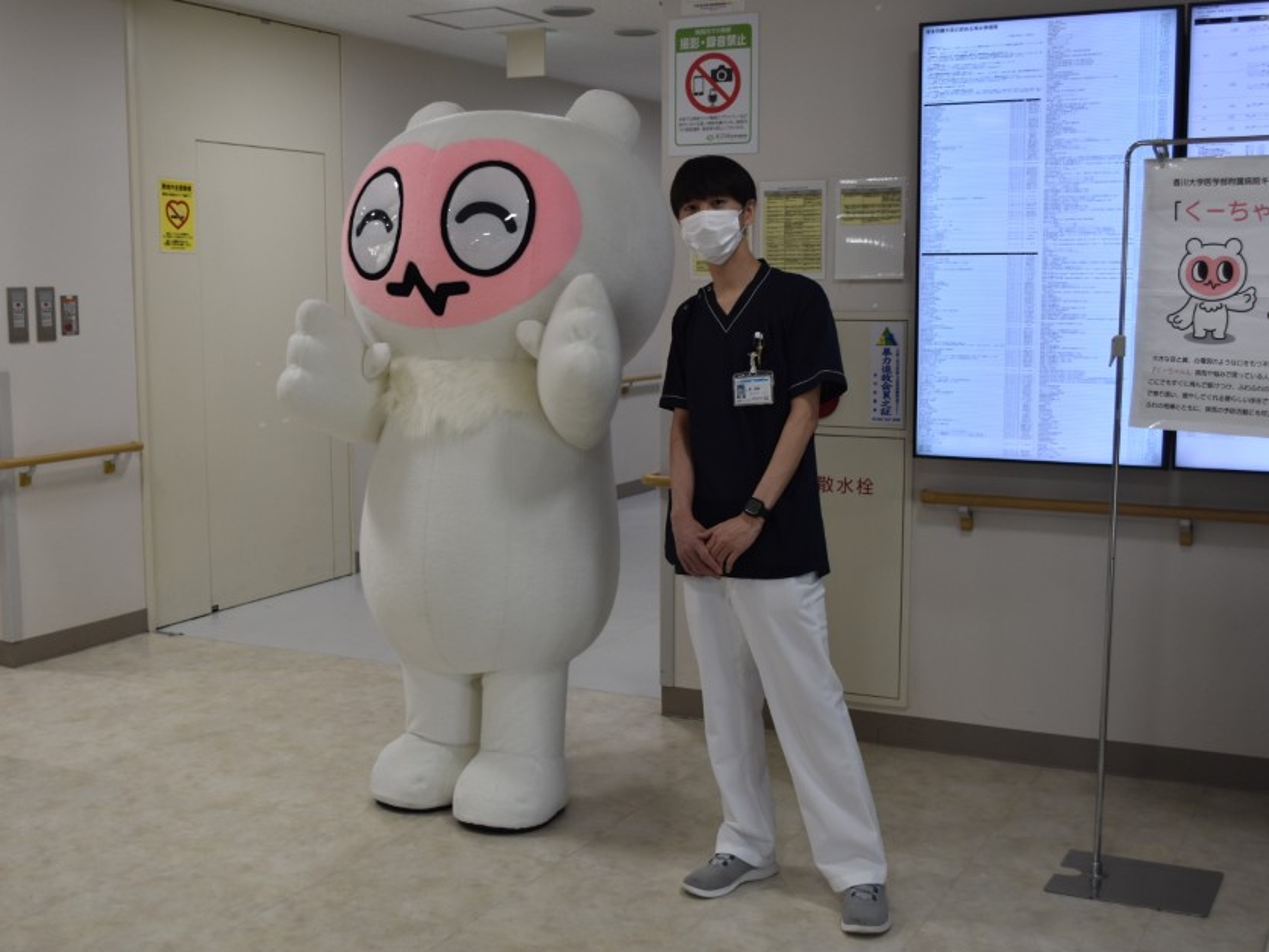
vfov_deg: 33.6
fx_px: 1577
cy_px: 473
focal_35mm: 43
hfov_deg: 43.8
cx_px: 578
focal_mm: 26
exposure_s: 1/100
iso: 400
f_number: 5
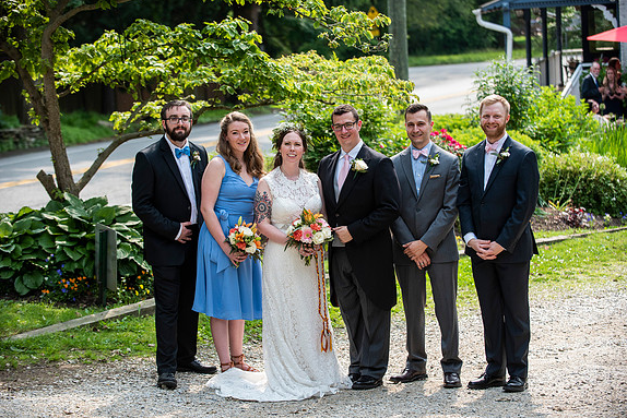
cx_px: 315
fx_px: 1672
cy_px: 209
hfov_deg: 21.2
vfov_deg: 14.3
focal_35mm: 96
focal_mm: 95
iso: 400
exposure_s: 1/1250
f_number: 3.5
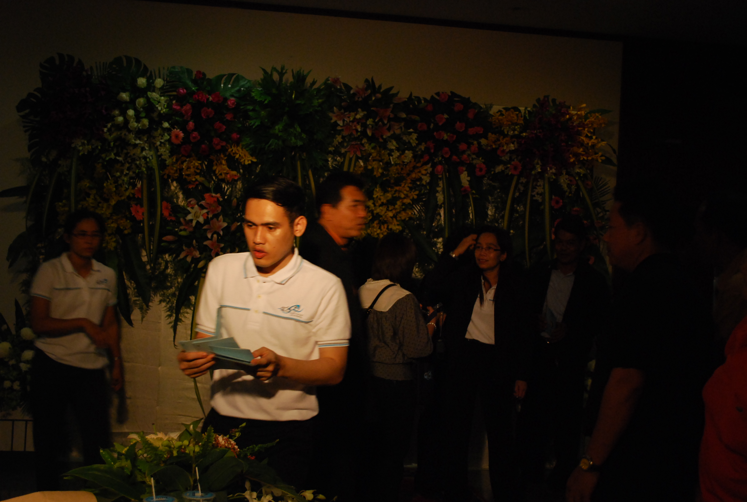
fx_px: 998
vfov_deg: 28.2
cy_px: 251
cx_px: 374
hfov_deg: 41.0
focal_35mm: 48
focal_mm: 32
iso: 800
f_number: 4.8
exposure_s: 1/30
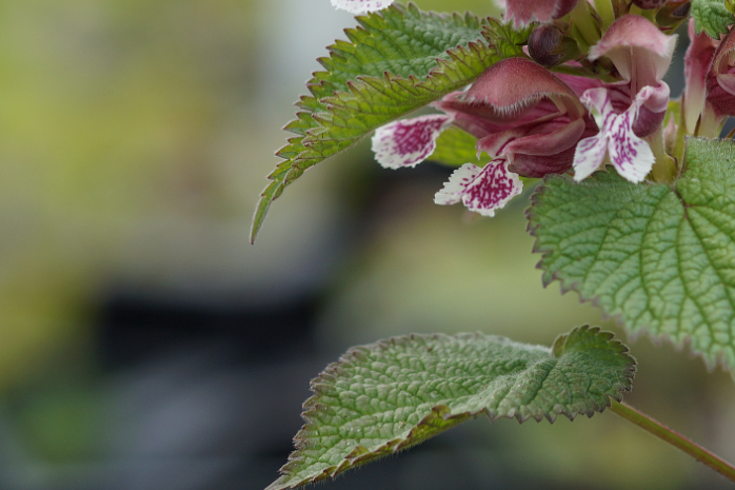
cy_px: 123
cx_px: 576
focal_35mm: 258
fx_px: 5266
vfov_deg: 5.3
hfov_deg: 8.0
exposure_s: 1/160
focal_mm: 100
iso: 160
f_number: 5
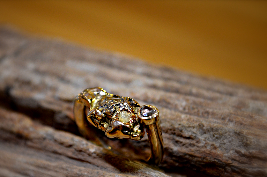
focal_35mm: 102
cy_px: 108
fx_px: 752
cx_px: 110
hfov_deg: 20.1
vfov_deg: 13.4
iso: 800
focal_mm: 55
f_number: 5.6
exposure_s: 1/40
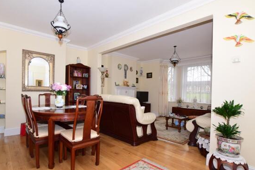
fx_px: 127
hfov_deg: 89.5
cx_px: 110
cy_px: 93
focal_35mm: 18
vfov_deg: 67.2
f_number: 6.3
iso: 400
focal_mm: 10
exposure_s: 1/160
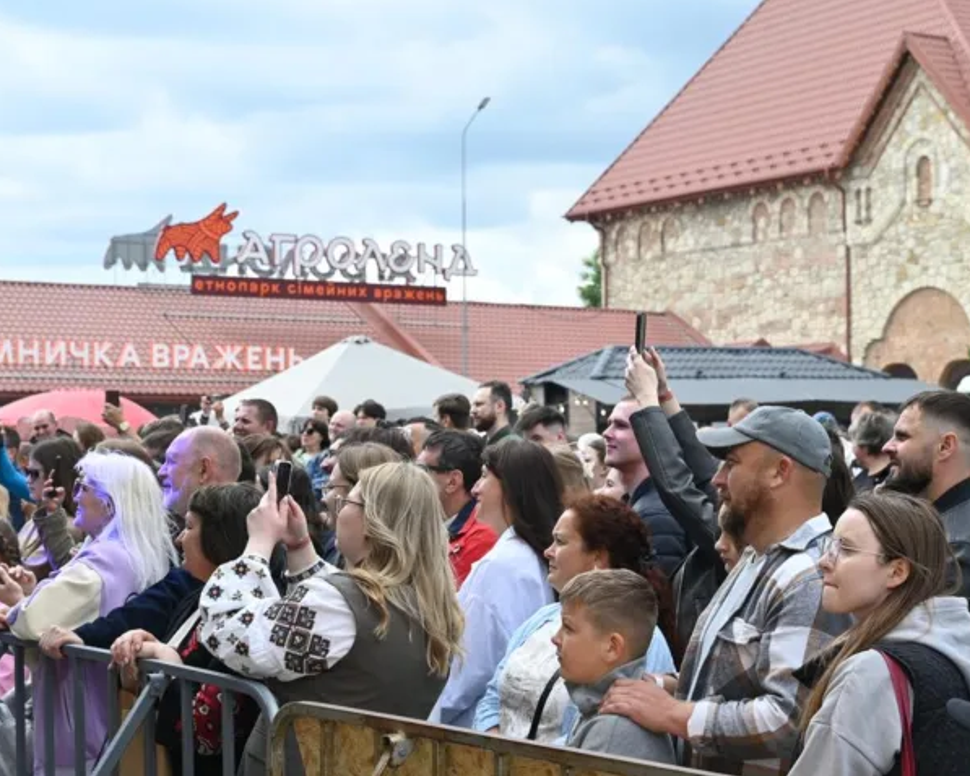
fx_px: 2125
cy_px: 395
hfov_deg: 25.7
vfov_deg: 20.7
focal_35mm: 74
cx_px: 484
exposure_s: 1/250
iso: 140
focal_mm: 46
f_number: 5.6
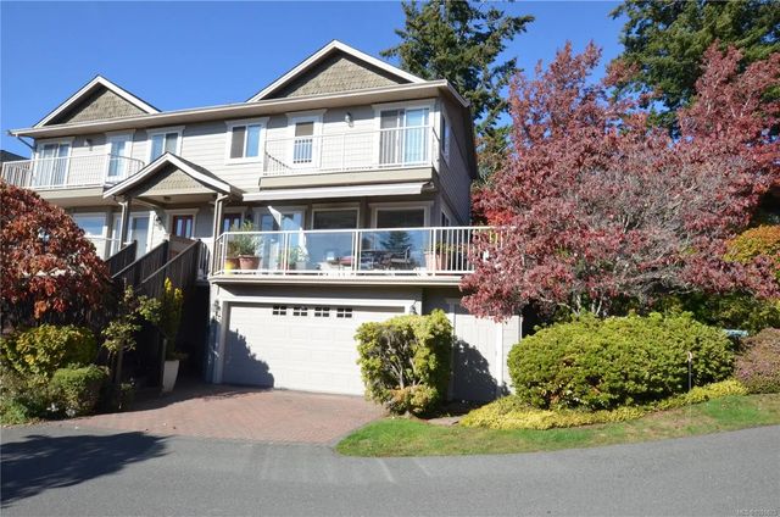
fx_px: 454
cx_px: 390
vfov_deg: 59.3
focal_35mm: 21
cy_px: 258
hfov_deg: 81.3
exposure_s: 1/800
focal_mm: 14
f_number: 14
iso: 2000
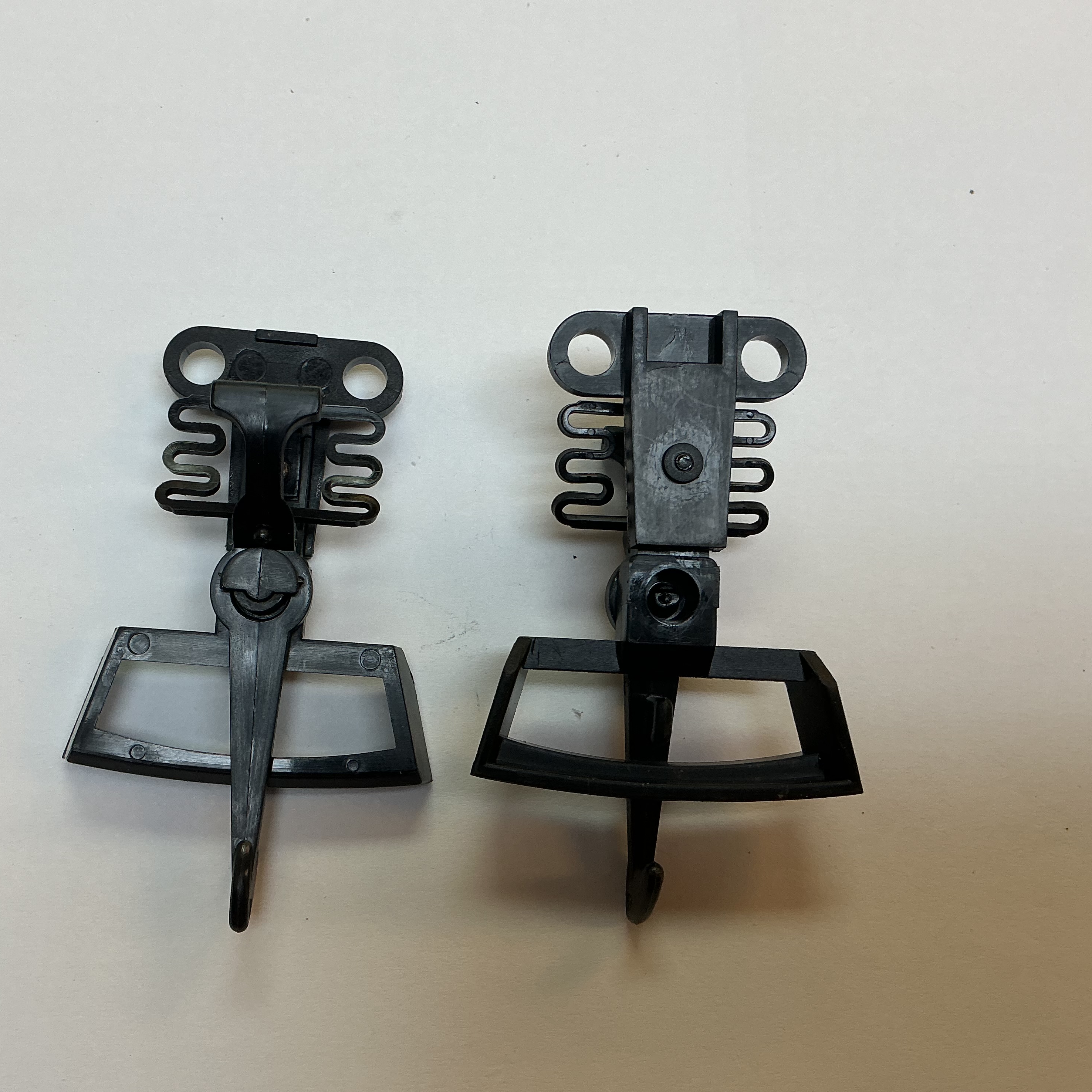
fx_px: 1249
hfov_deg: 47.0
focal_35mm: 35
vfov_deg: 47.2
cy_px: 535
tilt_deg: -78.5
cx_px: 439
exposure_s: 1/100
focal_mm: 3
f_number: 1.8
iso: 32
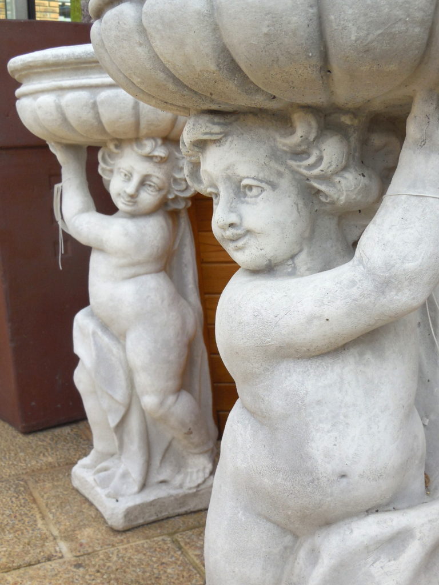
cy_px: 292
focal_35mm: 46
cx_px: 220
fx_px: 778
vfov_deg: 41.2
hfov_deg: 31.5
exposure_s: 1/200
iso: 125
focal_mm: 8.2
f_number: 3.8
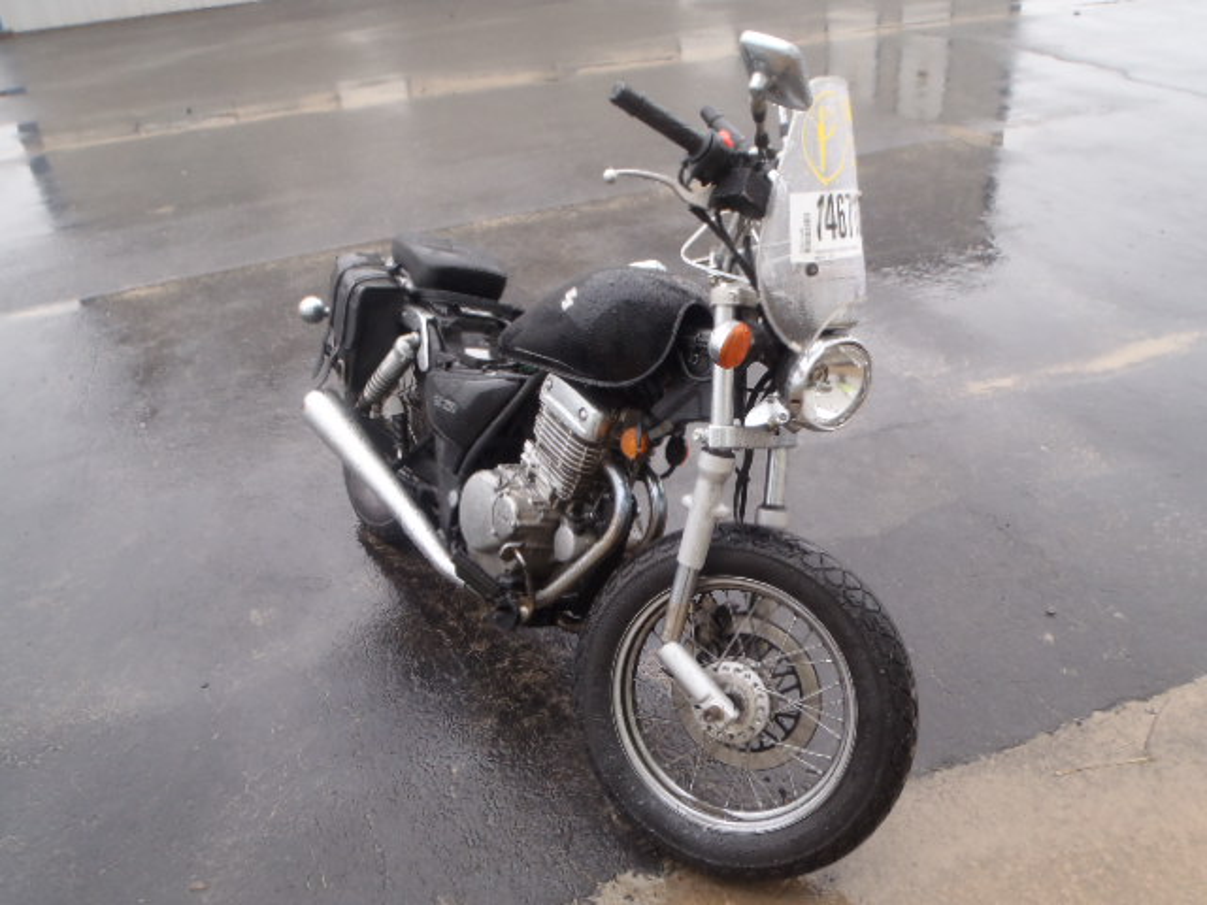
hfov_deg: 63.4
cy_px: 452
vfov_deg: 49.7
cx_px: 604
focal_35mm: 28
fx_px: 976
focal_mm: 5
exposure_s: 1/30
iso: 125
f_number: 3.5
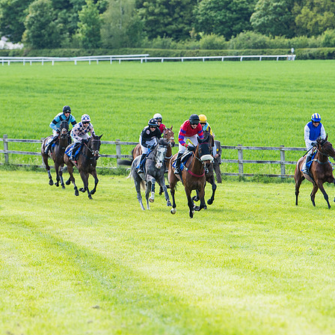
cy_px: 165
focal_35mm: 339
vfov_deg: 5.2
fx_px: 3712
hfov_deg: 5.2
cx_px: 233
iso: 400
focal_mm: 165
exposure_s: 1/1250
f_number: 4
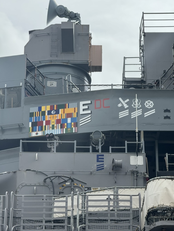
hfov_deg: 12.2
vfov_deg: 16.3
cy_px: 116
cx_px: 87
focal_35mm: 121
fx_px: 811
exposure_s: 1/2212
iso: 50
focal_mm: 15.66
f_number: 2.8
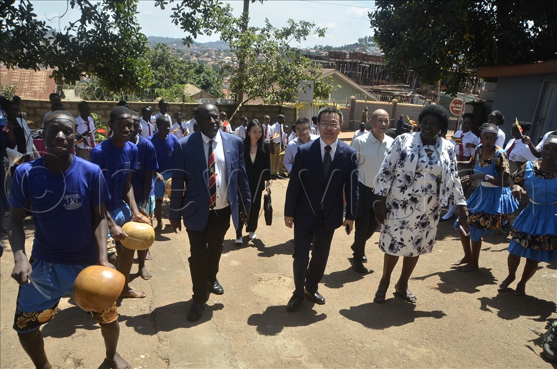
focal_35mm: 27
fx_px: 417
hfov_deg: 67.5
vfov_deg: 47.7
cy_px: 184
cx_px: 278
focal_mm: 18
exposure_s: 1/250
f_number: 10
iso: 200
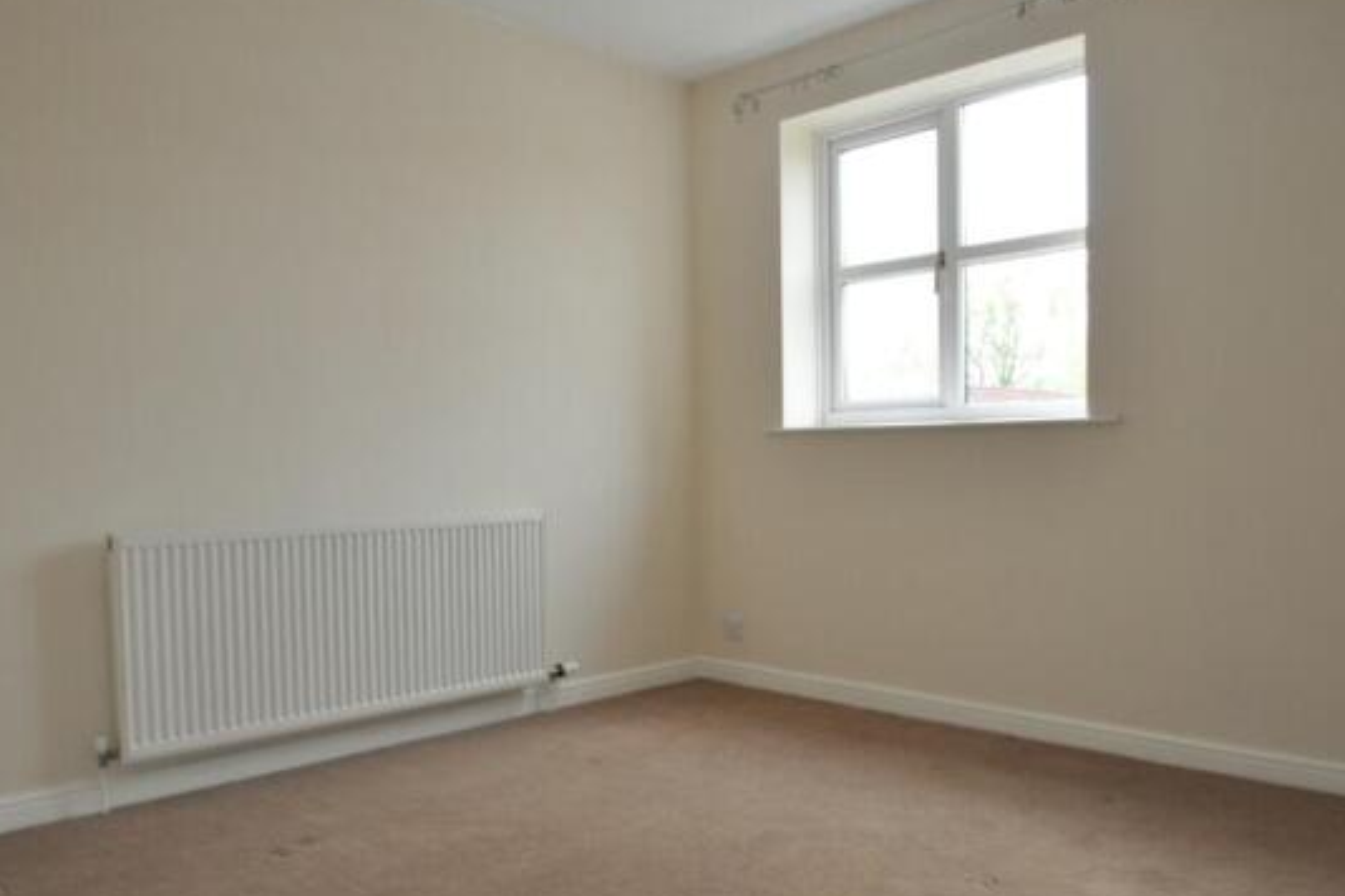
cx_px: 683
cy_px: 473
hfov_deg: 66.2
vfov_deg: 47.0
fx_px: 1032
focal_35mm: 28
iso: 800
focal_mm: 15
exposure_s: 1/125
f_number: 4
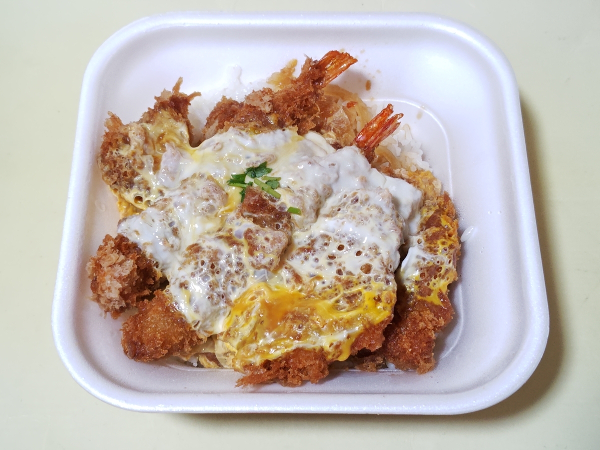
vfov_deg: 58.9
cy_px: 225
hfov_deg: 73.9
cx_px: 300
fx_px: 399
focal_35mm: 23
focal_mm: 5.56
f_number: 1.9
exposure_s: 1/60
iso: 281
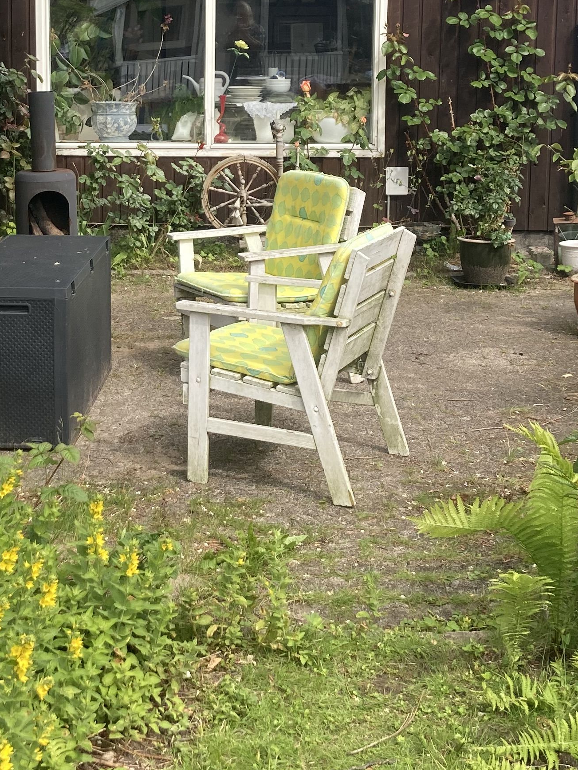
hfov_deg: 22.3
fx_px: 1447
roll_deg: -0.6
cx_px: 123
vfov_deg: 29.5
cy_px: 239
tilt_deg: -9.0
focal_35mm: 65
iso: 20
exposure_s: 1/991
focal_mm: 3.99
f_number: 1.8
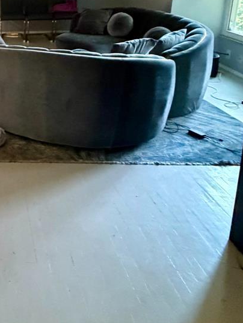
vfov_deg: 44.6
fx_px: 365
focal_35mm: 39
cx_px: -67
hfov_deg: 29.9
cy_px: 48
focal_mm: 2.22
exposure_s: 1/60
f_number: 2.2
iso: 800
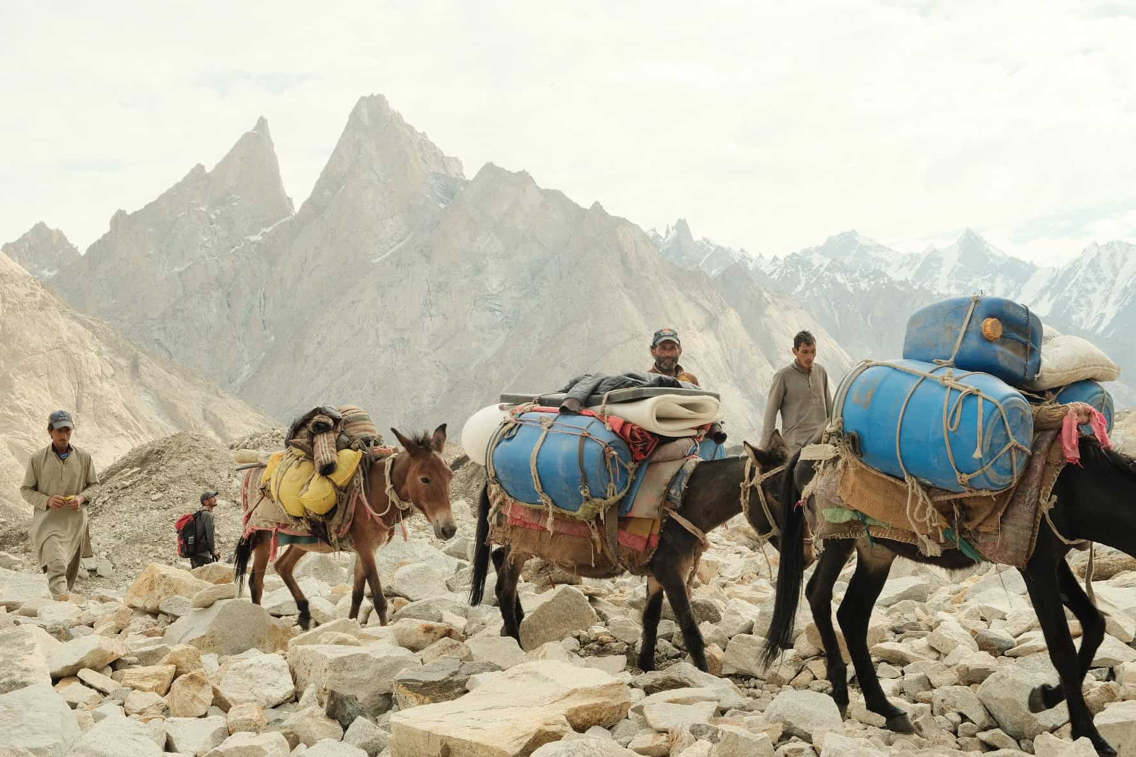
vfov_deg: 28.6
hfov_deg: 41.9
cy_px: 378
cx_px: 568
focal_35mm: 47
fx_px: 1483
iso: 640
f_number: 11
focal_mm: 31.5
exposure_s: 1/210
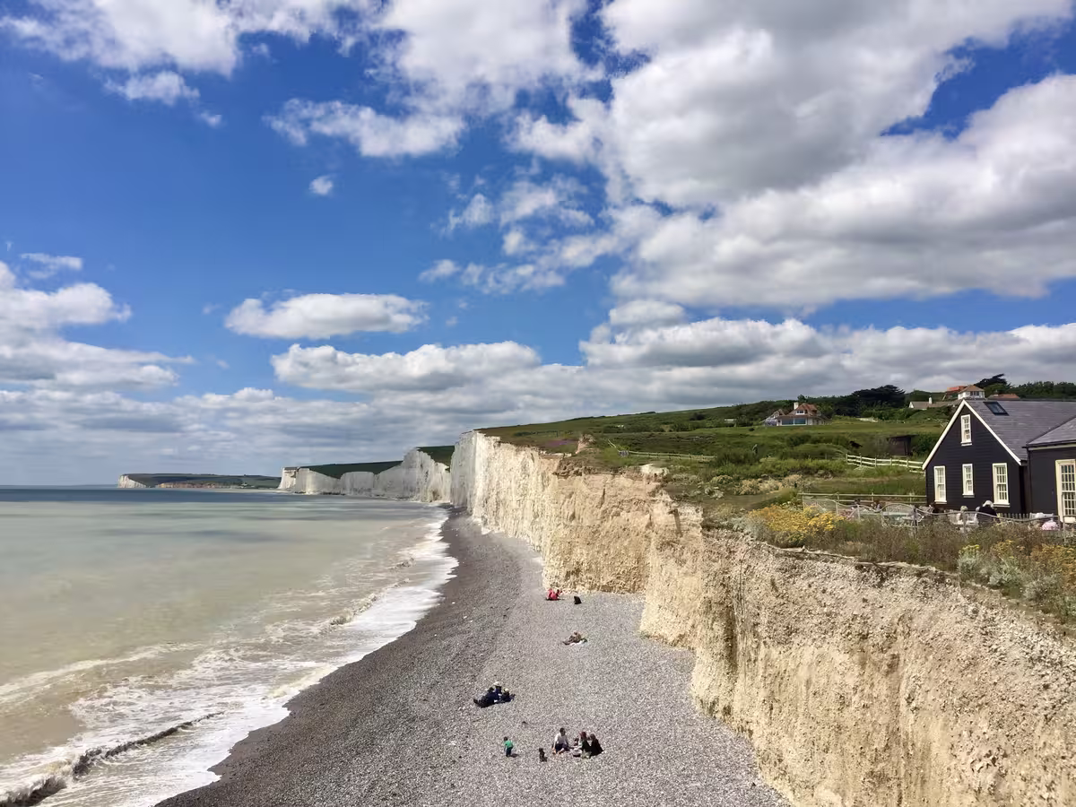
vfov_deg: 48.2
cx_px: 538
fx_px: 901
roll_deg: -2.4
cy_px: 404
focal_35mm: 29
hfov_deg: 61.7
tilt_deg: +6.1
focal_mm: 4.15
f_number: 2.2
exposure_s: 1/4950
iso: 32
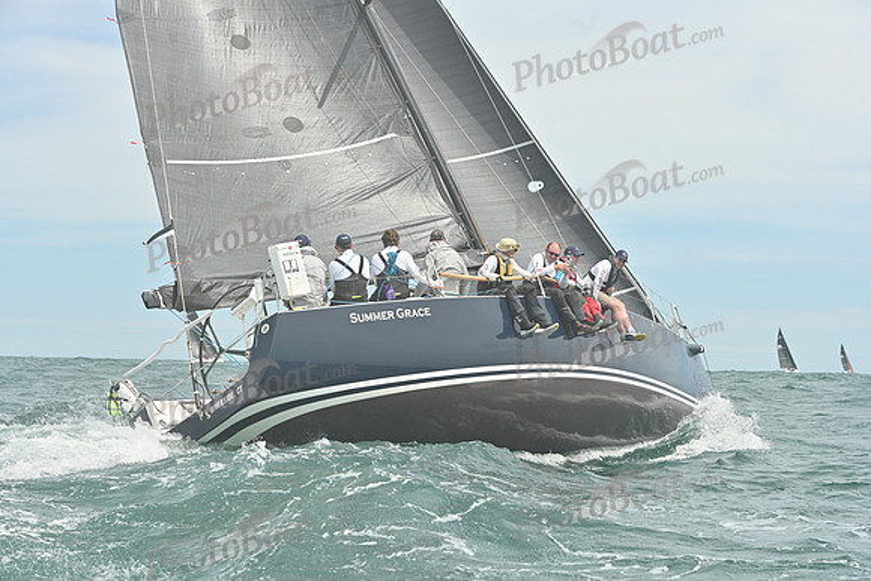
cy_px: 290
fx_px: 1694
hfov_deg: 28.8
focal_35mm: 70
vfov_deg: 19.5
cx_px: 436
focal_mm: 70
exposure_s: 1/1250
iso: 320
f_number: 8
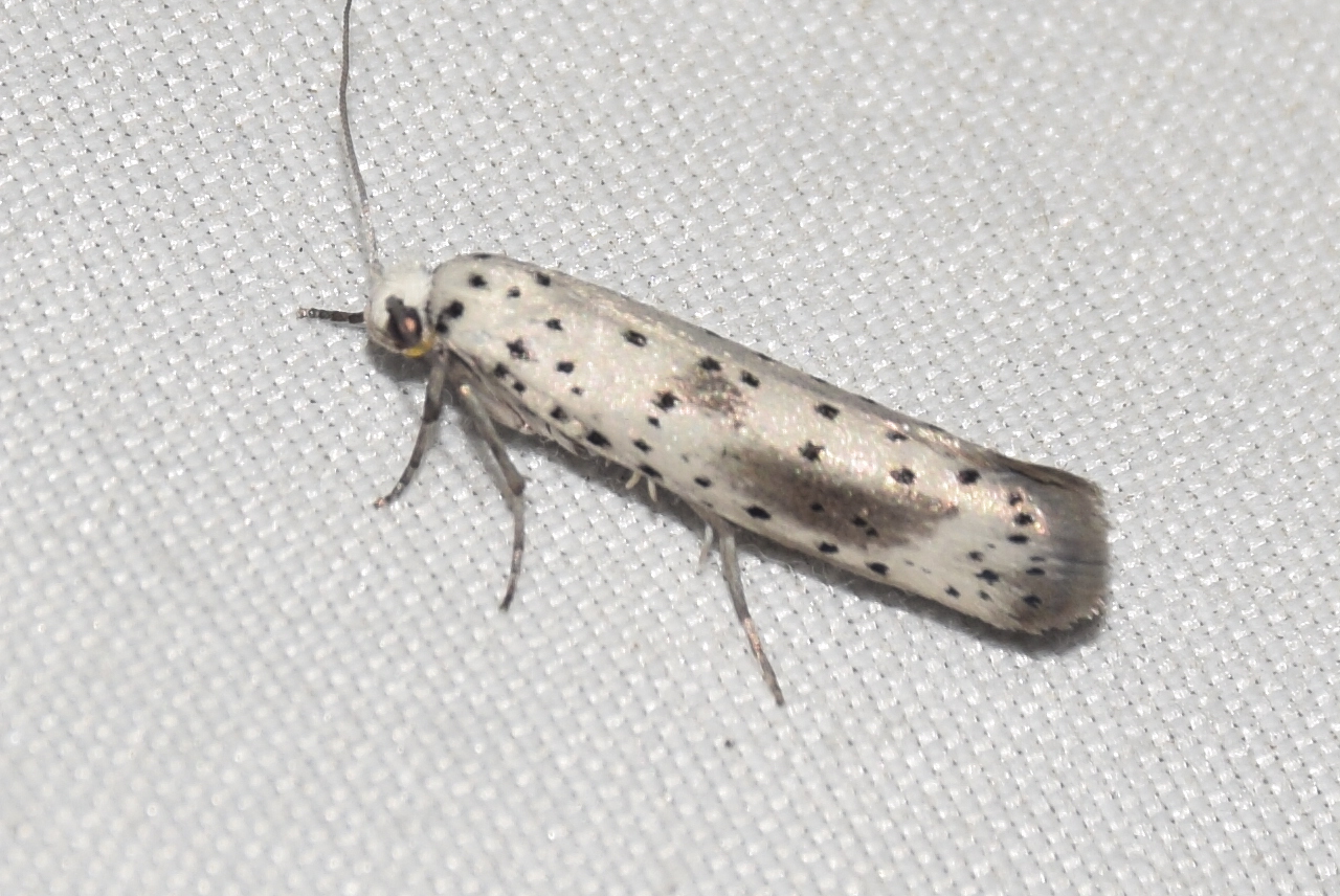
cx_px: 670
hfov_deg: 9.8
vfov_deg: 6.6
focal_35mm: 210
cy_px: 448
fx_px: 7824
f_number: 13
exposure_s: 1/160
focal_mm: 140
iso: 100
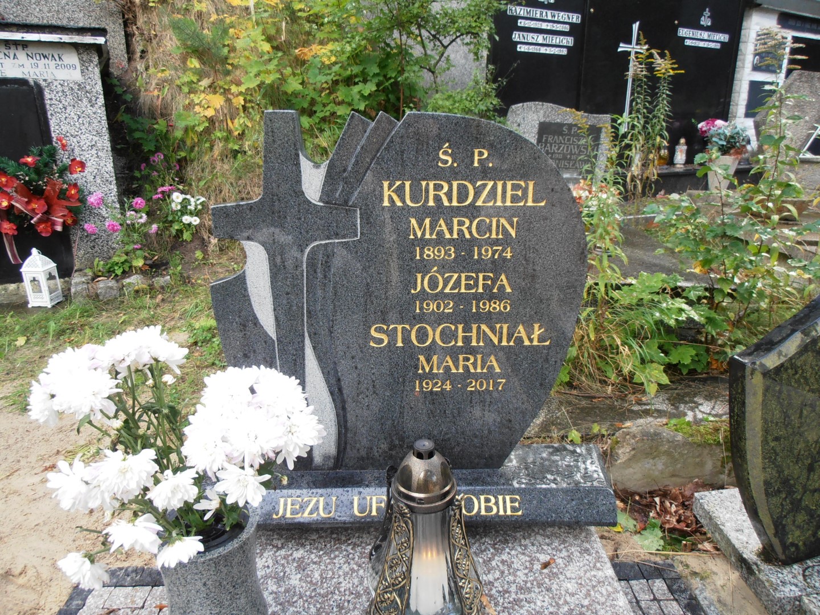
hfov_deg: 71.6
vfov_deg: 56.8
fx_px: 569
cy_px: 308
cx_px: 410
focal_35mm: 24
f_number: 3
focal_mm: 4.2
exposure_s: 1/100
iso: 80
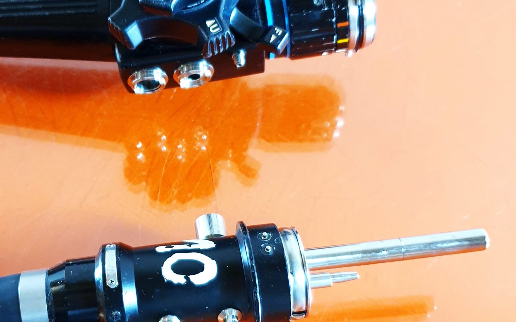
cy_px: 191
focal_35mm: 50
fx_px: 703
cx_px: 173
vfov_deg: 25.8
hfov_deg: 39.8
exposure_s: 1/33
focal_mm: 4.3
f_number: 1.5
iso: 320
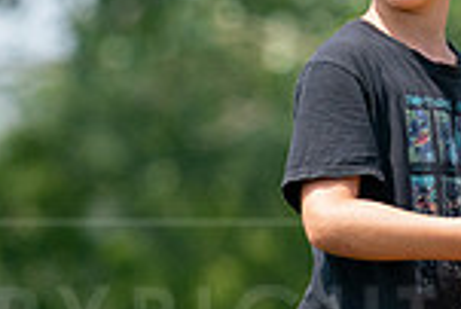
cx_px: 18
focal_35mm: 1446
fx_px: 18534
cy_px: 372
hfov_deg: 1.4
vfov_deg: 1.0
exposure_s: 1/4000
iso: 2000
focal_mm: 376
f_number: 6.3
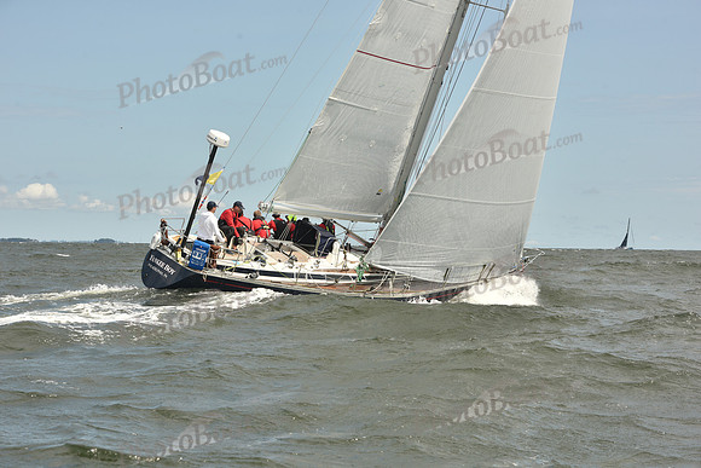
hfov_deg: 23.6
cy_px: 234
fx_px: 1675
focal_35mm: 86
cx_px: 350
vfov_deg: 15.9
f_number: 9
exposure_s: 1/800
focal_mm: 86
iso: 250
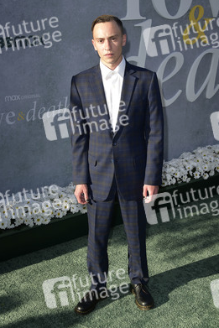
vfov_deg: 43.6
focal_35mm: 45
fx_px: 410
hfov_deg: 29.9
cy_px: 163
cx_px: 110
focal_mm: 44
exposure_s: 1/250
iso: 320
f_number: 9
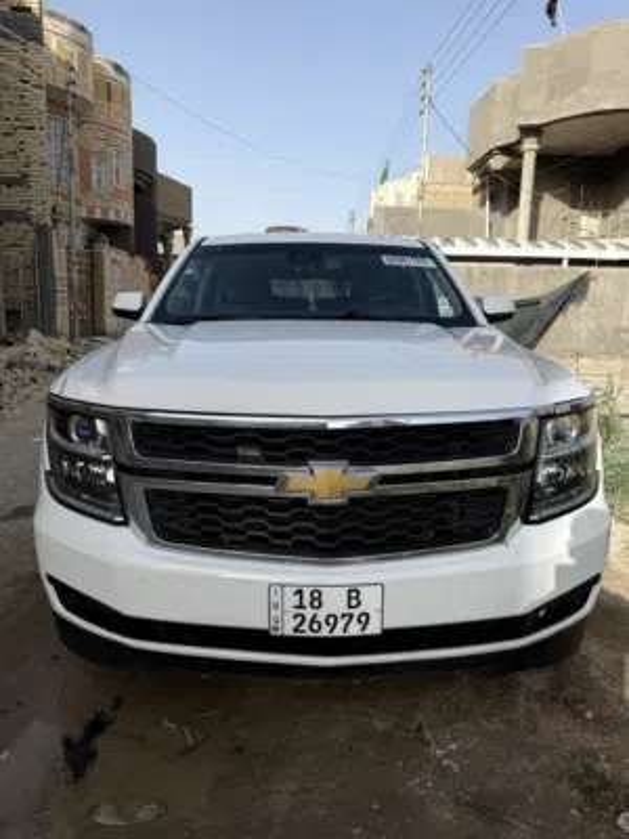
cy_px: 420
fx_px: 581
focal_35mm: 24
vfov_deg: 71.6
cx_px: 314
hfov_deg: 56.8
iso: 80
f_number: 1.78
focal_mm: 6.76
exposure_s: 1/3021
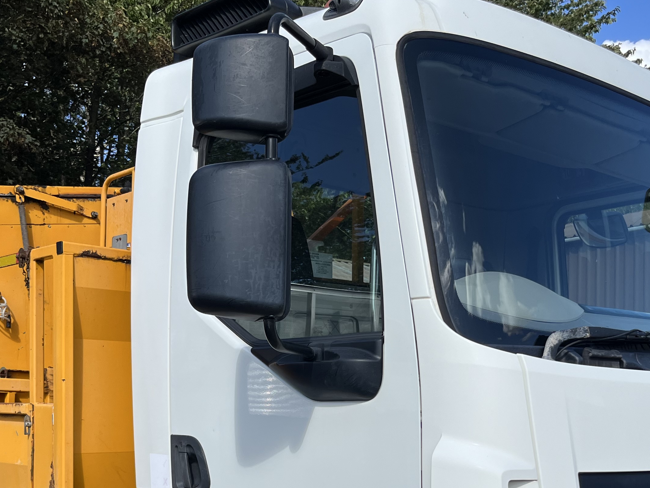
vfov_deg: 28.5
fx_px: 920
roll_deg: -0.3
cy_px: 438
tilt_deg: -0.8
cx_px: 323
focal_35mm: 49
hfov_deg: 38.9
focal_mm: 5.1
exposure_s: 1/2688
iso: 50
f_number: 1.6
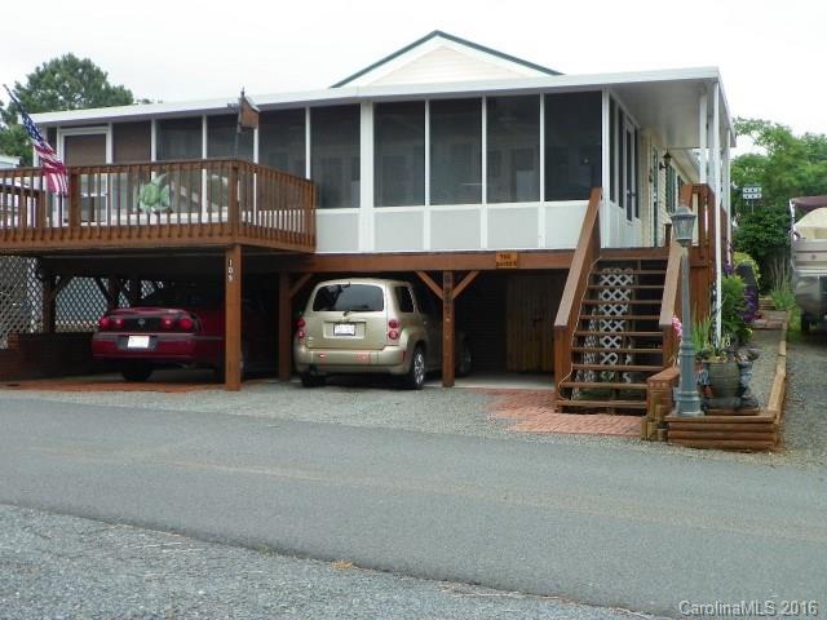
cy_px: 310
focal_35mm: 46
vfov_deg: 31.5
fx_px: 1099
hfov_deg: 41.2
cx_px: 414
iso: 64
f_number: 3.2
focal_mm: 8.2
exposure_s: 1/320
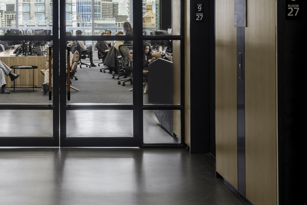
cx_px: 66
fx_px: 605
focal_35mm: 71
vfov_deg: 19.0
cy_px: 34
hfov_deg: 27.9
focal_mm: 35
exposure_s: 1/13
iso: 100
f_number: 5.6
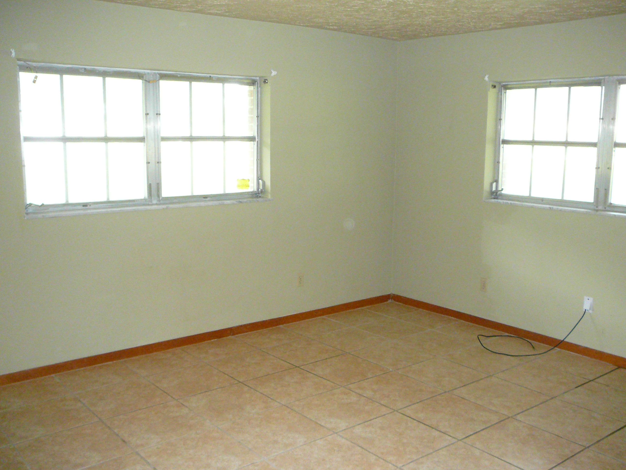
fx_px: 633
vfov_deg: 40.7
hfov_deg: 52.6
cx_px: 313
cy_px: 235
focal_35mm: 35
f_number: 2.8
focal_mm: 5.2
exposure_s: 1/30
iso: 400
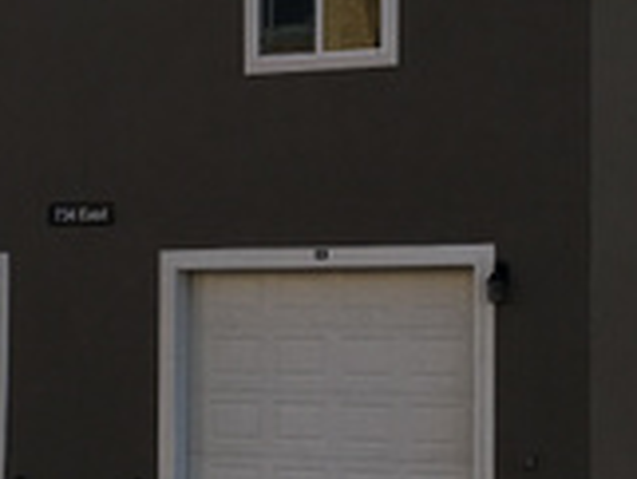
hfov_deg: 17.1
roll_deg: -0.1
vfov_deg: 12.9
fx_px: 2118
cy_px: 218
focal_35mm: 115
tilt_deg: +4.4
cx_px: 368
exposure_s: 1/1326
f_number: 2.2
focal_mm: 4.15
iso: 25
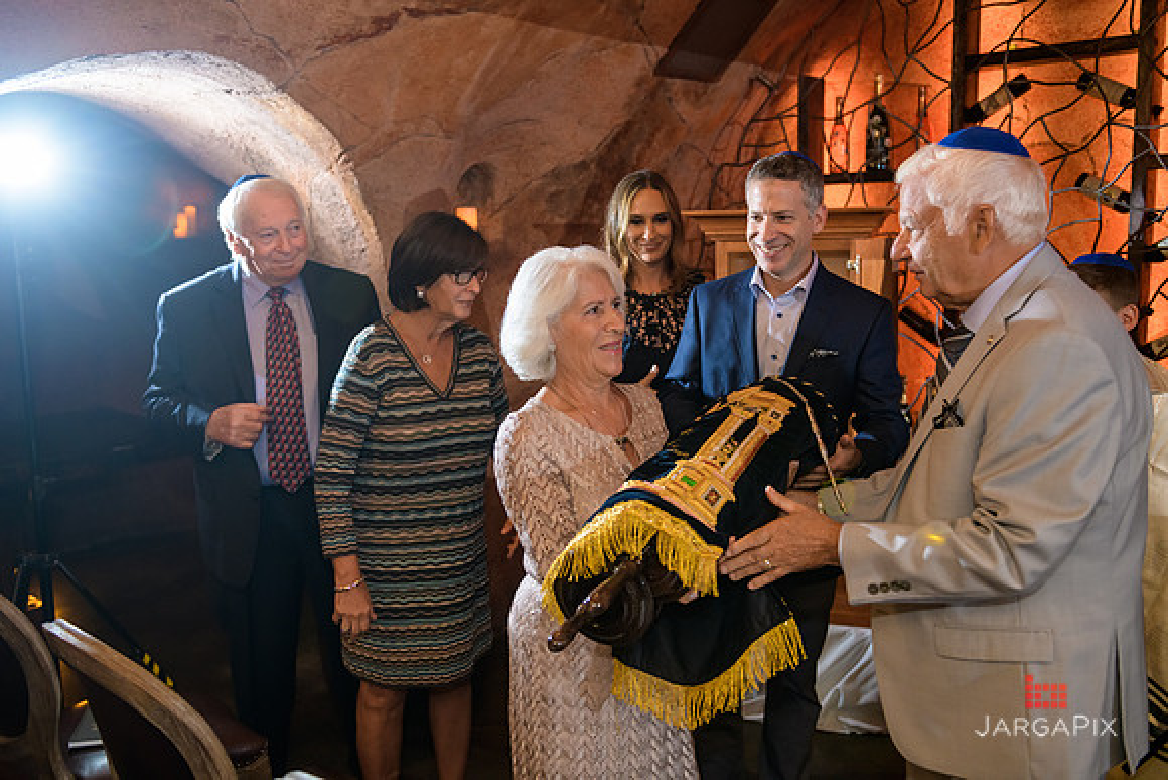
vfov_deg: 41.1
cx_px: 584
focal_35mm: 32
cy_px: 390
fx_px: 1038
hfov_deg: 58.7
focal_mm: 32
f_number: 3.2
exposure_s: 1/125
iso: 1600
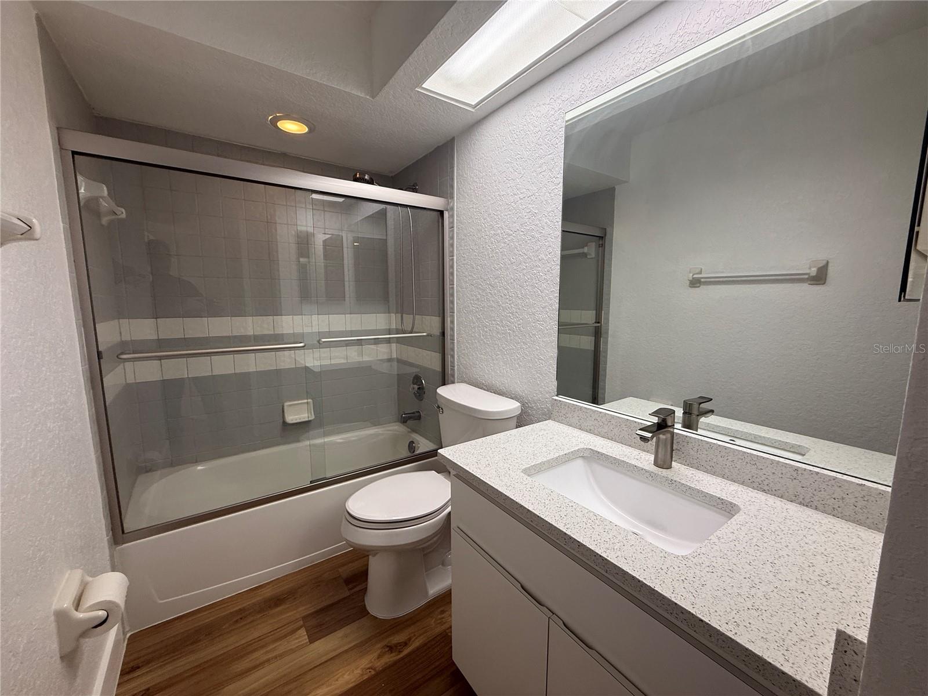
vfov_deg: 85.7
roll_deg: +0.4
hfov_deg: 102.1
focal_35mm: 14
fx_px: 375
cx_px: 464
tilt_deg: -7.6
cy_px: 348
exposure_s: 1/120
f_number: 2.2
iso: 125
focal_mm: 2.22
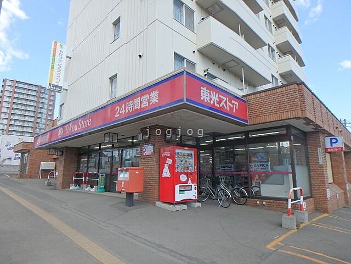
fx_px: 213
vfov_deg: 63.4
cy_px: 132
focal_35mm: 21
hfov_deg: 79.0
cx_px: 176
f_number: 3.5
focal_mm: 3.7
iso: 125
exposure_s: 1/500
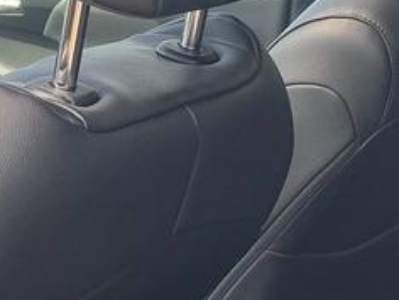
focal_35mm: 141
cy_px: 237
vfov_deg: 10.5
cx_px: 407
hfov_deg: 13.8
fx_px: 1625
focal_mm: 4.25
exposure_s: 1/121
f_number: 1.8
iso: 25
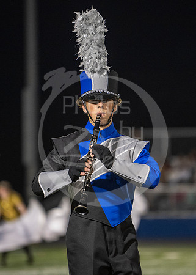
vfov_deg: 6.7
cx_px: 118
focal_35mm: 300
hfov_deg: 4.8
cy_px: 134
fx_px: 2341
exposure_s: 1/500
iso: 4000
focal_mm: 200
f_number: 2.8
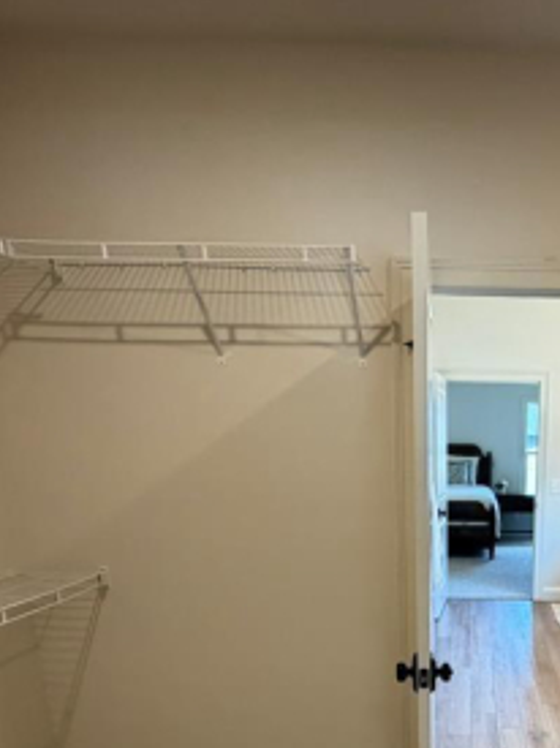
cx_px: 496
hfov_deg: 39.0
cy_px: 675
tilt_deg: -18.4
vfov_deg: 48.3
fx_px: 734
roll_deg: -1.5
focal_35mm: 34
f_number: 2.2
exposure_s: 1/120
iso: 320
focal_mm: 2.22
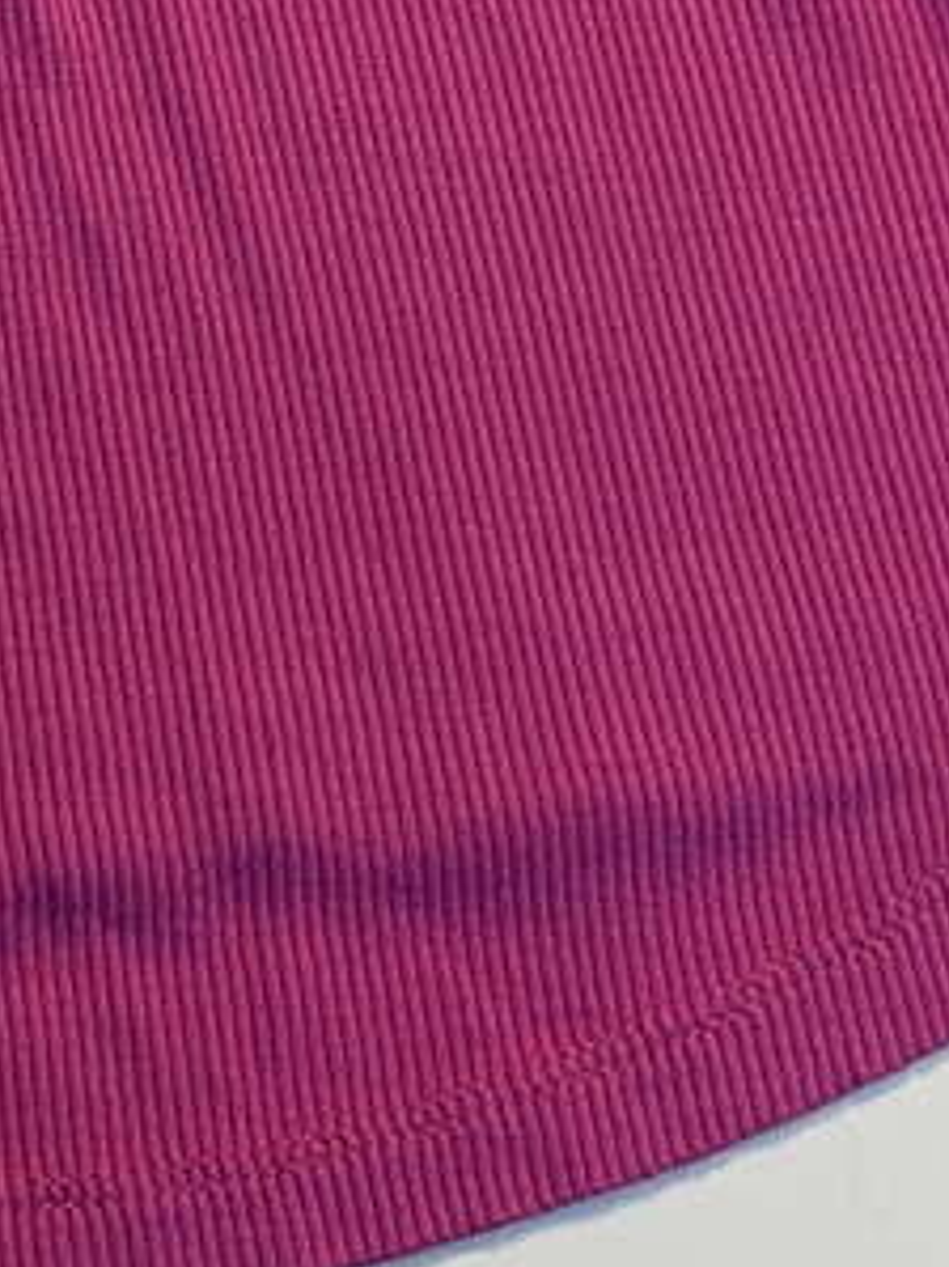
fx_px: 4243
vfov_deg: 15.3
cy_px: -782
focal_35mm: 116
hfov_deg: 12.0
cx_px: -610
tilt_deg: -61.5
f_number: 1.6
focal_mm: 5.96
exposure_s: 1/60
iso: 100
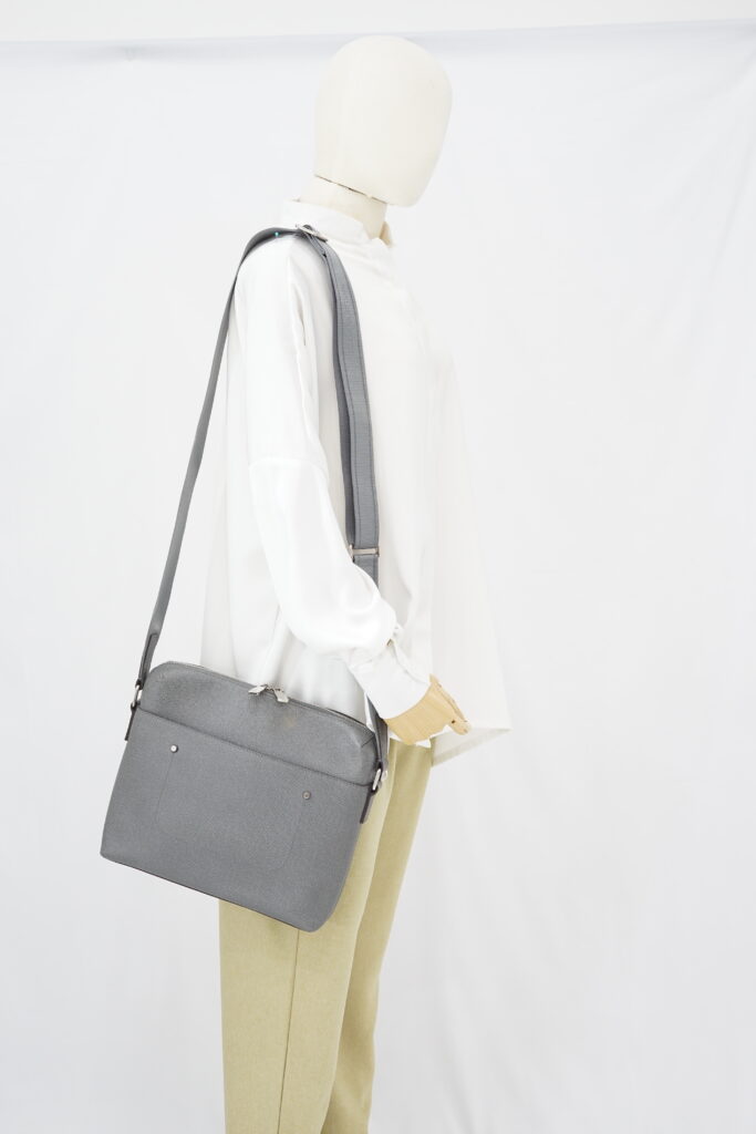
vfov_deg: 39.6
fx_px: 1574
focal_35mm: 50
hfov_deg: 27.0
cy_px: 567
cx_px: 378
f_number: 6.3
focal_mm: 50
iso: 640
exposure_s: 1/8
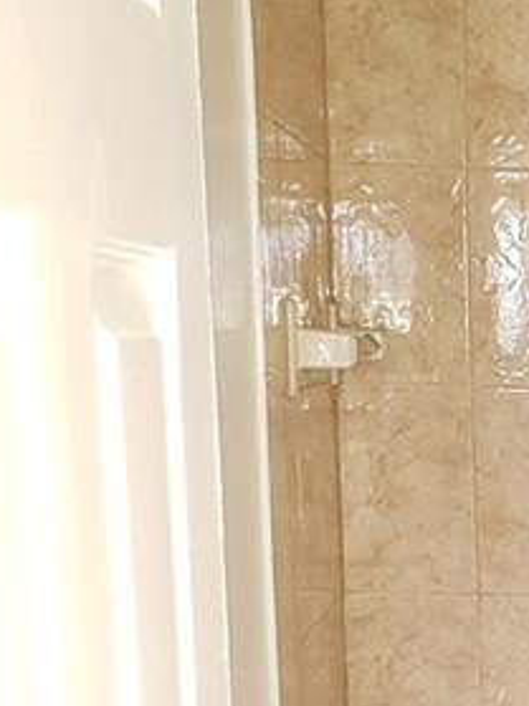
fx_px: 2284
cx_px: 942
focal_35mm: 112
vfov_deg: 16.3
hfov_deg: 12.2
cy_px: 1010
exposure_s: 1/20
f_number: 2.4
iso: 125
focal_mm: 4.3
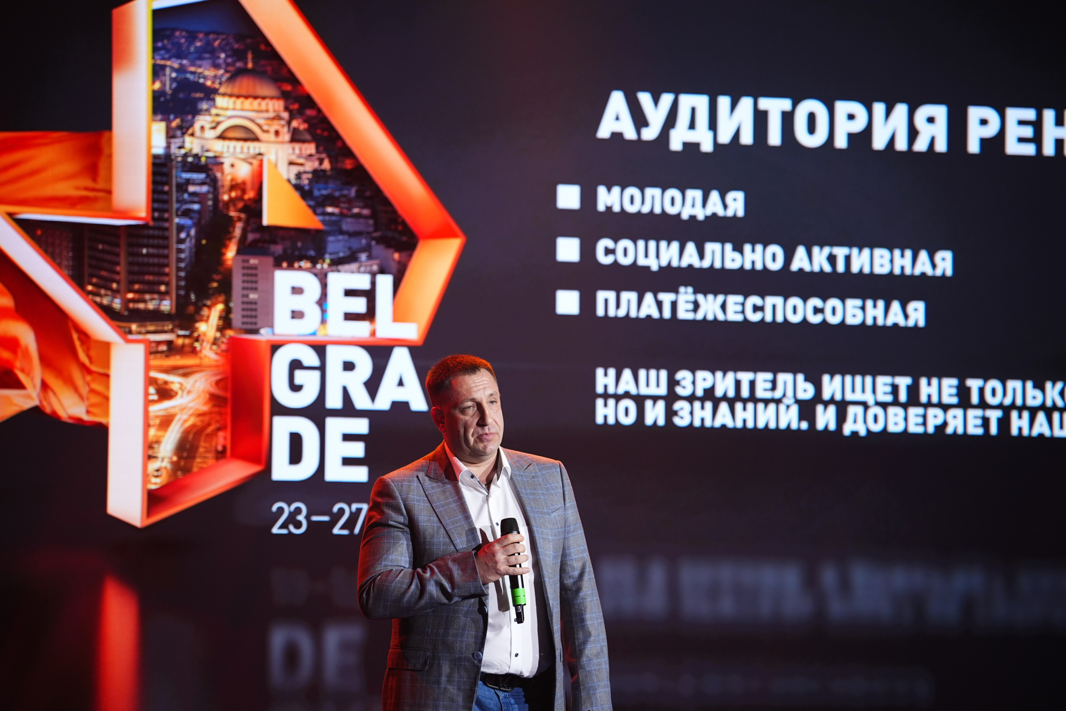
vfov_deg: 9.9
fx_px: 4086
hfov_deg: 14.9
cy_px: 356
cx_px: 533
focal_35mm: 138
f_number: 2.8
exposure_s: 1/200
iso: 500
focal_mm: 138
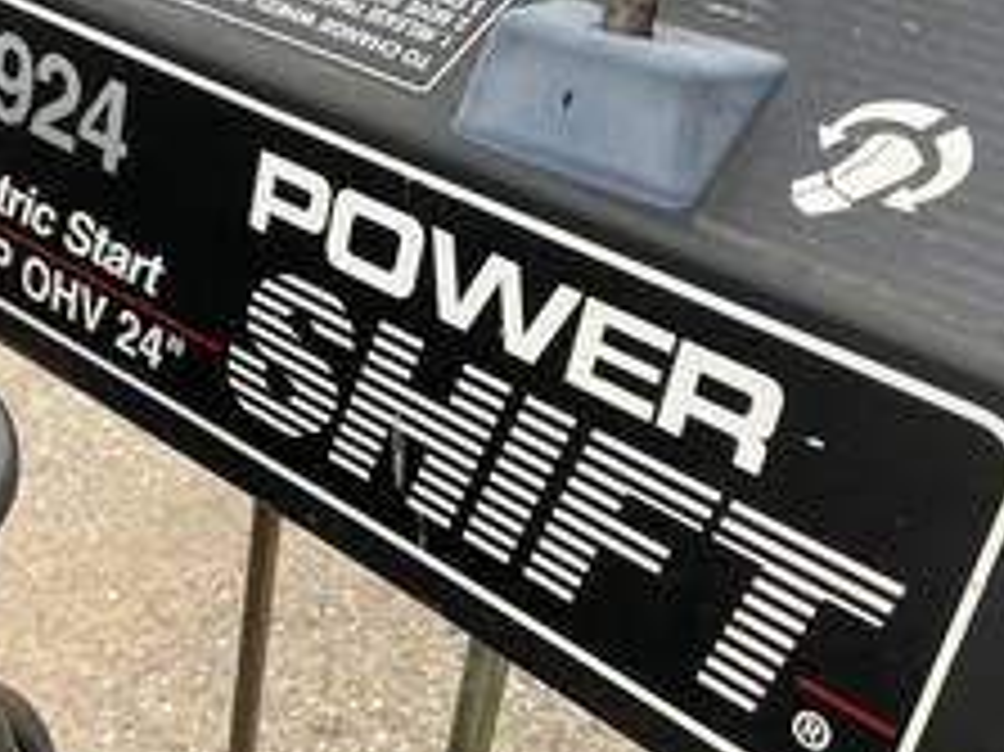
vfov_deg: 28.0
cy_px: 342
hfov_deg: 36.5
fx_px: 1507
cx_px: 356
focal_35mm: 52
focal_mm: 3
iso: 64
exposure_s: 1/122
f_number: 1.8
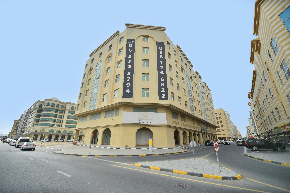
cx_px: 145
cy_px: 96
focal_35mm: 14
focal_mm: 14
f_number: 3.2
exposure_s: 1/2500
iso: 200
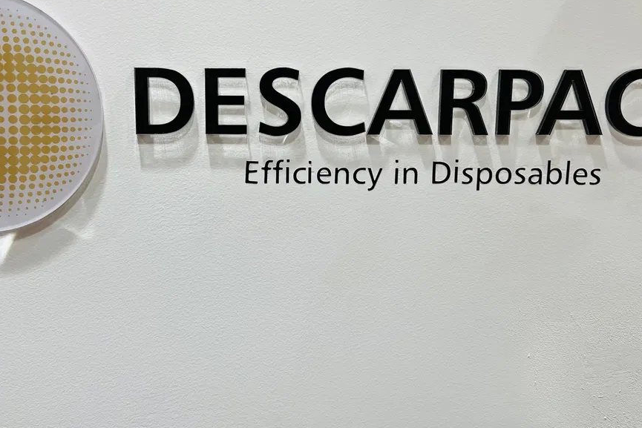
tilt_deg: -6.5
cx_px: 272
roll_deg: +0.1
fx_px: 713
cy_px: 144
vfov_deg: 33.1
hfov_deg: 48.3
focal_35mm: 40
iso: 80
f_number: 1.5
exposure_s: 1/120
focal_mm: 5.7
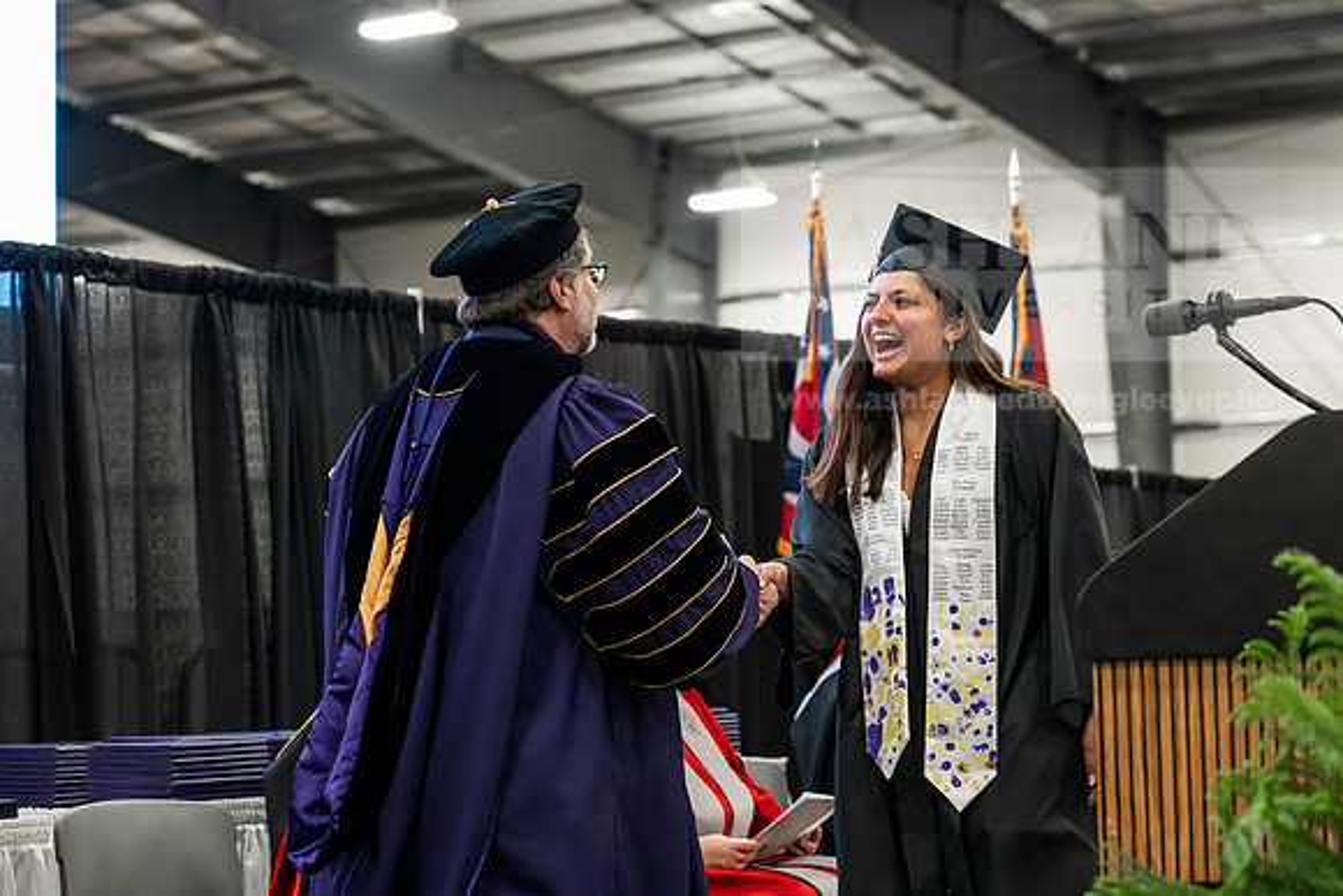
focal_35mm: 86
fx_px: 3209
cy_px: 448
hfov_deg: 23.6
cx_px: 672
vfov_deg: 15.9
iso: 4000
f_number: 4.5
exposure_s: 1/200
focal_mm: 86
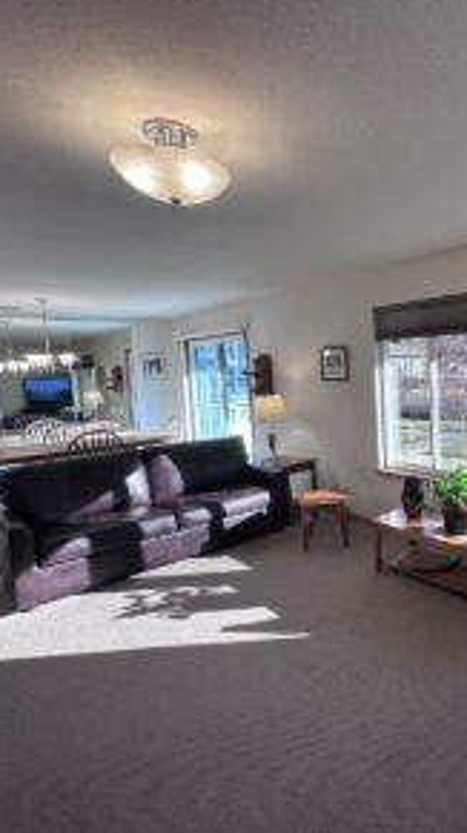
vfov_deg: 83.9
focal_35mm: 21
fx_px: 464
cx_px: 424
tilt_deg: -4.3
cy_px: 409
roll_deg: +1.7
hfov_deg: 47.7
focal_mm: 2.22
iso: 64
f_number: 2.2
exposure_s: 1/120
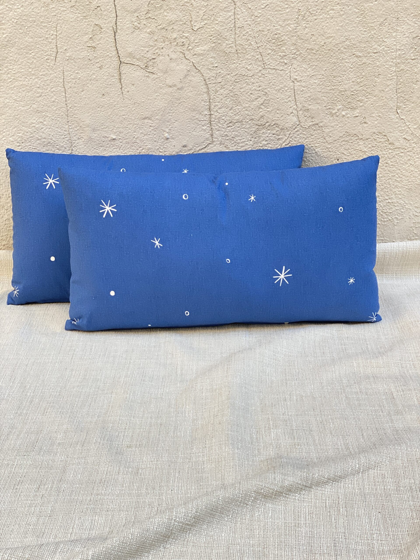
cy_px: 280
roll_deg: +1.1
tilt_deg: -21.4
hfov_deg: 28.0
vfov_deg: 36.8
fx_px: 841
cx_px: 210
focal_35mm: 52
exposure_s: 1/122
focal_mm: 6
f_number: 2
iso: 64
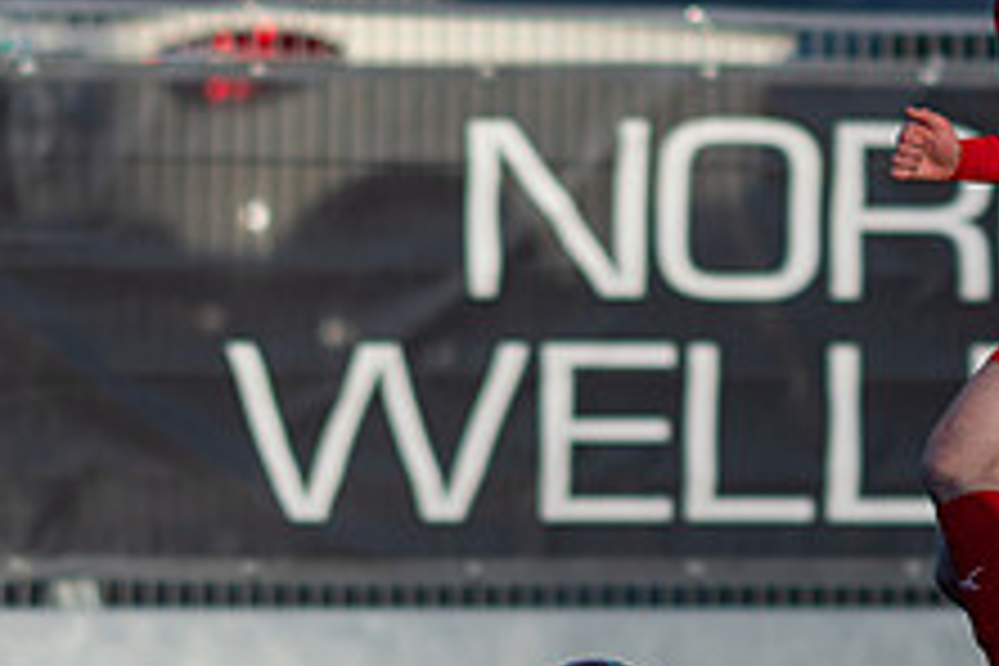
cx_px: 904
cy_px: 371
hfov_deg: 1.6
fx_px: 34713
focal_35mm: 1251
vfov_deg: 1.1
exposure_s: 1/1600
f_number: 3.2
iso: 100
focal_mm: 300
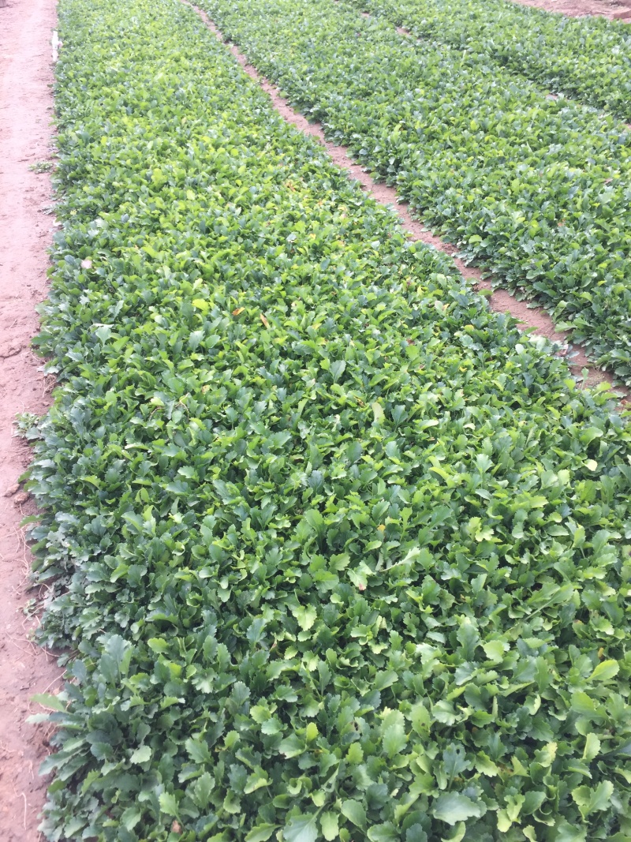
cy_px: 421
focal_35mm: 29
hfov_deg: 48.2
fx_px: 705
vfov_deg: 61.7
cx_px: 316
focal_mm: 4.15
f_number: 2.2
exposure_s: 1/350
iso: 32
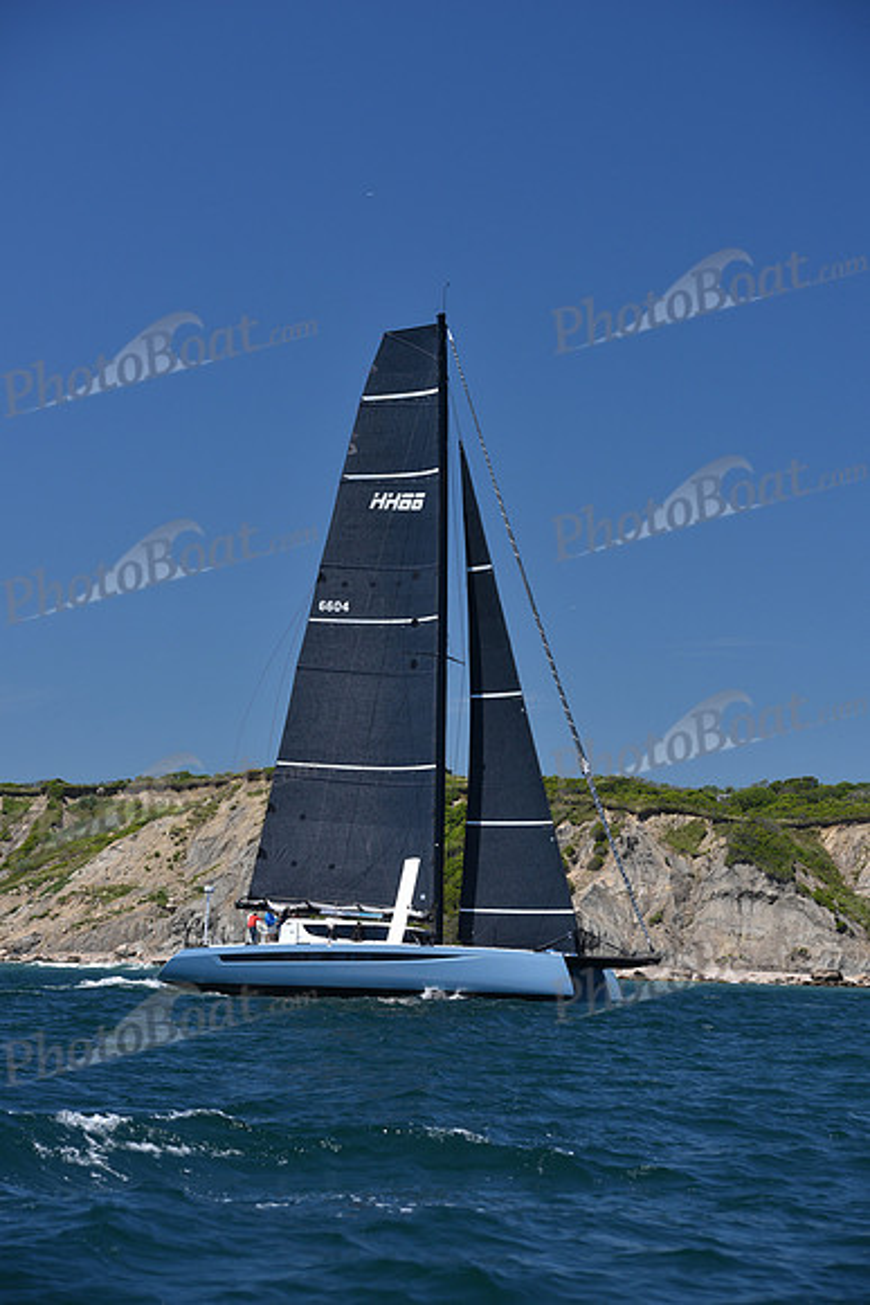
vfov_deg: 21.5
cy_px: 652
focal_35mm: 95
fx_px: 3441
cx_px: 435
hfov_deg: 14.4
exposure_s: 1/800
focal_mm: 95
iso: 250
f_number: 5.6
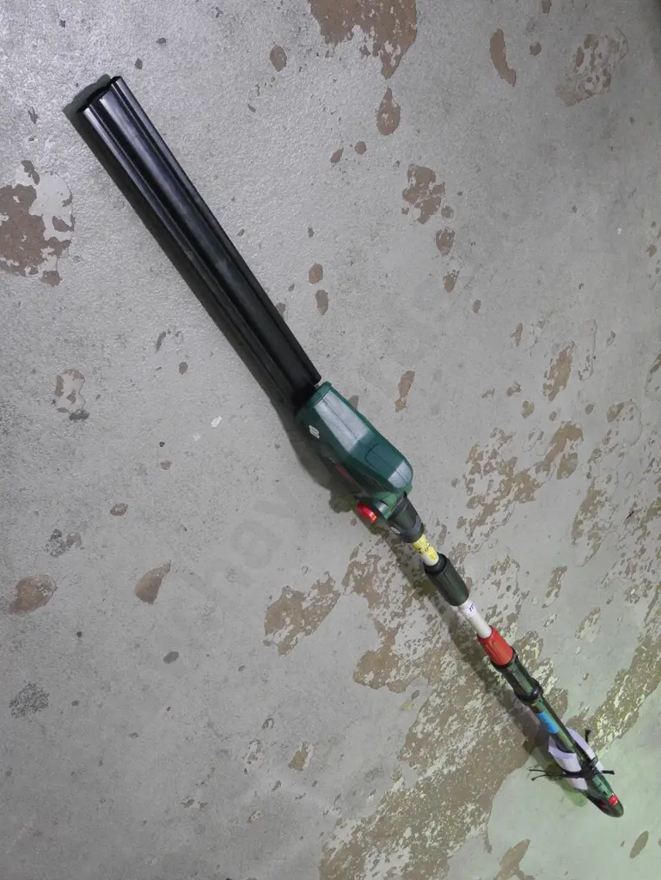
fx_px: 967
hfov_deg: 37.8
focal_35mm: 38
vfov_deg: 49.0
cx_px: 330
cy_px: 440
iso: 3200
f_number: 4.3
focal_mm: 19
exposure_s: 1/60
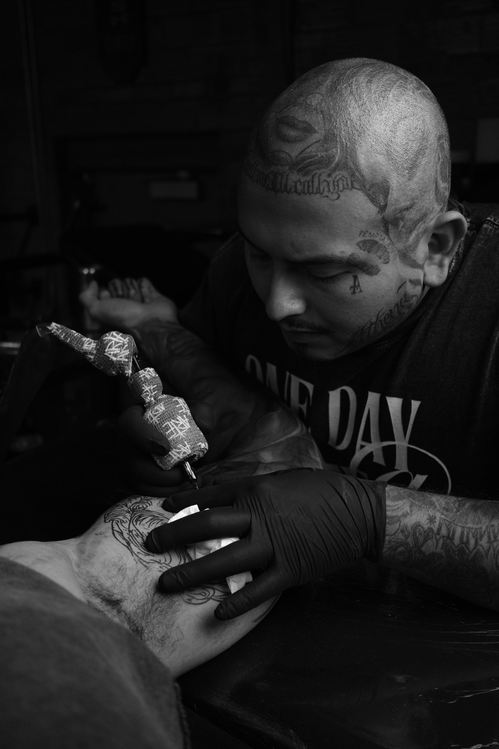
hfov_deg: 37.9
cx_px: 250
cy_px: 374
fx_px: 728
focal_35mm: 35
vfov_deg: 54.4
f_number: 3.2
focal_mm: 23
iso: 1250
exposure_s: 1/320
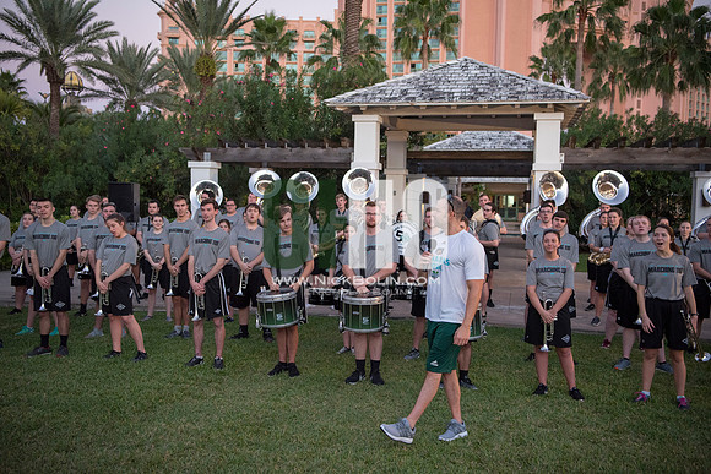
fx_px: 751
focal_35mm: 38
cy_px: 237
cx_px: 356
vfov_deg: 35.1
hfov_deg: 50.7
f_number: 3.2
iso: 2000
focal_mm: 38
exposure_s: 1/400
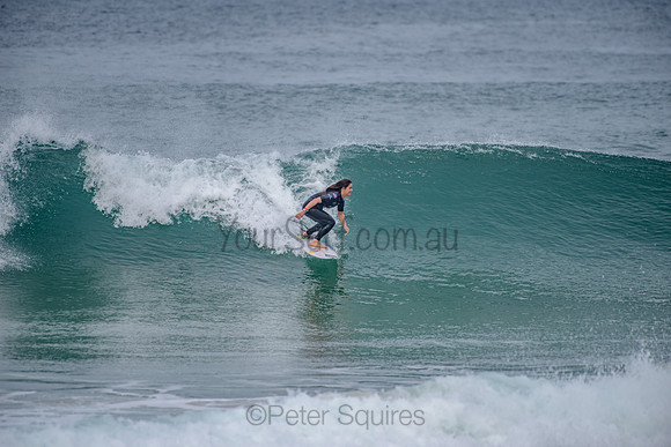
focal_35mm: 500
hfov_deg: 4.1
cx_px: 336
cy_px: 224
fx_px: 9321
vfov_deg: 2.8
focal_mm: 500
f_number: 5.6
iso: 250
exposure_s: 1/2000
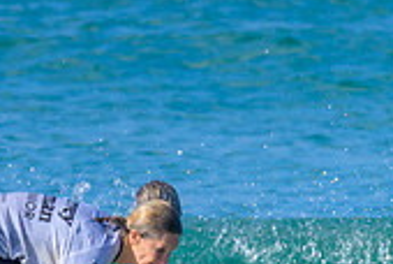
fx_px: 40888
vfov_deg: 0.4
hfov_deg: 0.6
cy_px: 357
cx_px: 368
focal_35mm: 3739
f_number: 6.3
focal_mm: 800
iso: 320
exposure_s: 1/2000
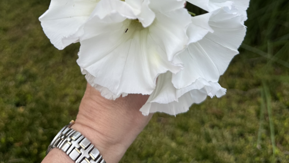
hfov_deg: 56.6
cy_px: -10
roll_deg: +0.3
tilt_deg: -22.9
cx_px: 144
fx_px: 268
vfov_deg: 30.6
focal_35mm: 35
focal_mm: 6.76
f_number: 1.78
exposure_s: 1/1385
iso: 80
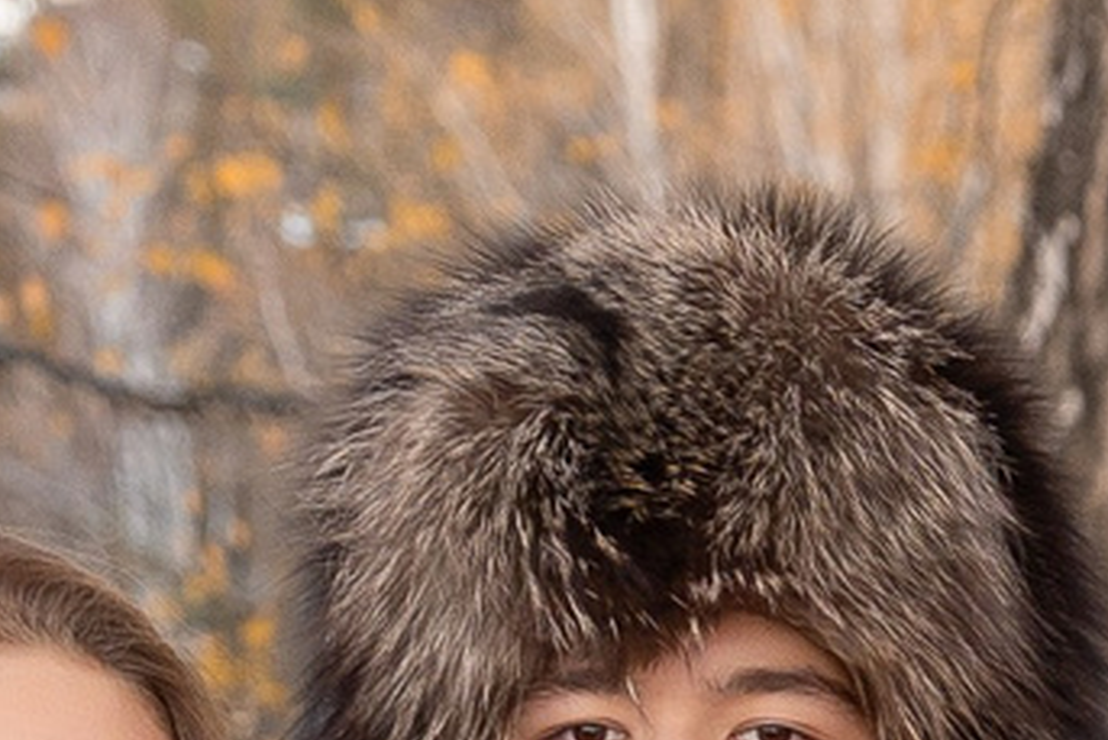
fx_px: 11023
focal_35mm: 358
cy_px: 1947
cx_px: 2284
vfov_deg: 3.8
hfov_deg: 5.6
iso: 320
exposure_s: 1/160
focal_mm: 48
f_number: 4
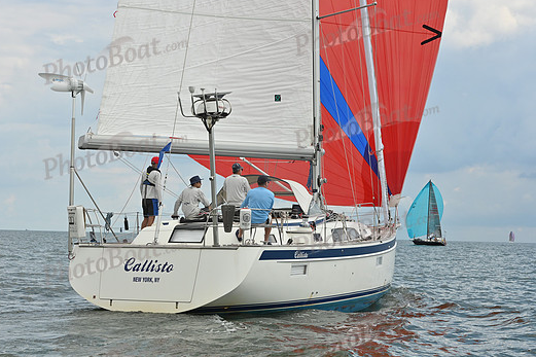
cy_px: 192
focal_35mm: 78
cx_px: 242
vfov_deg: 17.5
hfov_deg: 26.0
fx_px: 1161
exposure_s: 1/1250
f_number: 7.1
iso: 320
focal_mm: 70
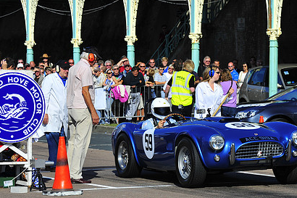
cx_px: 192
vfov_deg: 7.2
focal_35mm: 191
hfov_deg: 10.8
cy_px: 120
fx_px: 1575
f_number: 10
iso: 400
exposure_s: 1/1000
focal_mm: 135
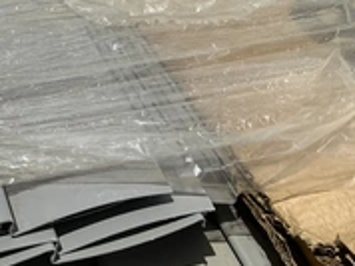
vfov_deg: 23.2
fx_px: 645
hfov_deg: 29.0
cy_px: 130
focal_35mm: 63
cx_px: 8
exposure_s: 1/5263
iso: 25
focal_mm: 3
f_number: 1.8
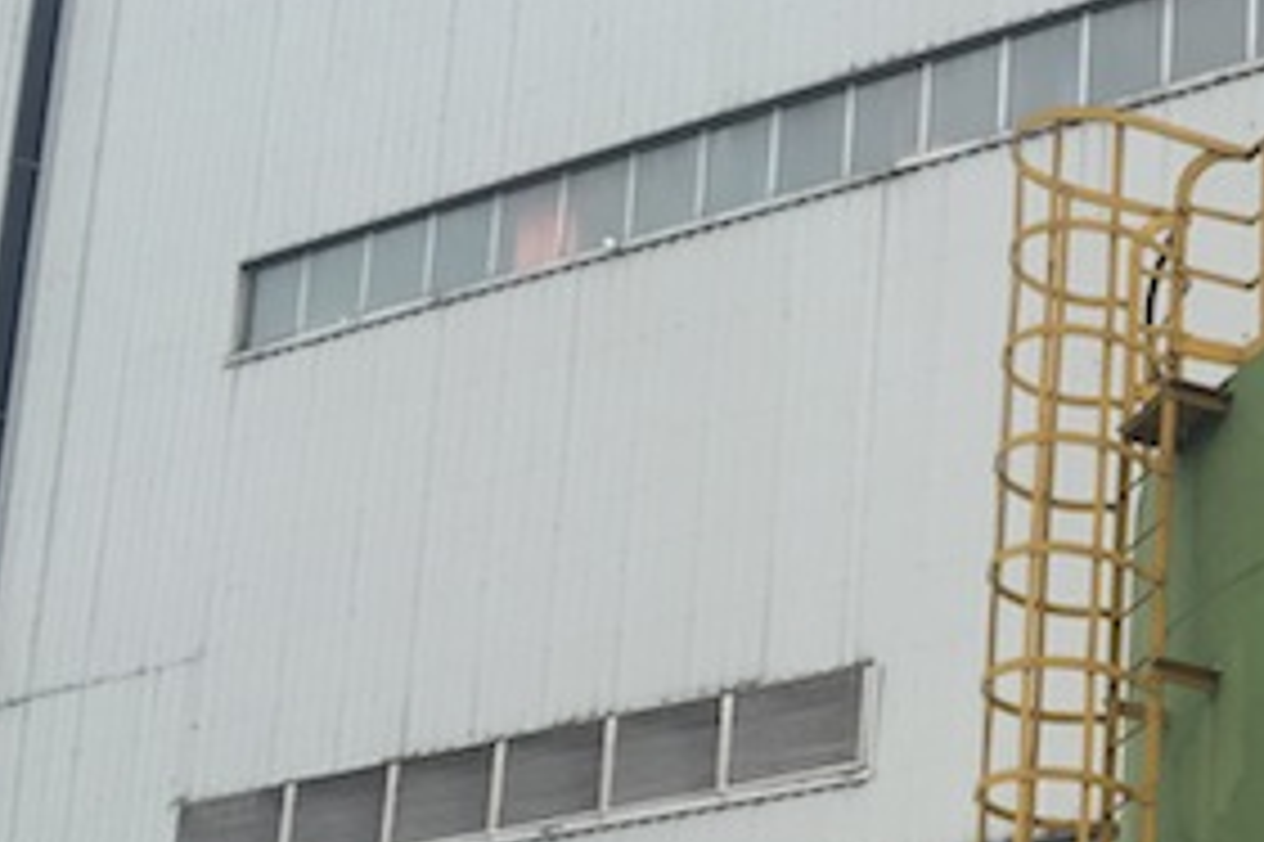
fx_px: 3018
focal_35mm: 86
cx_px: 1741
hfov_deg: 21.0
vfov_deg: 15.1
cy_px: 1108
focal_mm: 4.15
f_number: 2.2
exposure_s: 1/120
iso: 32
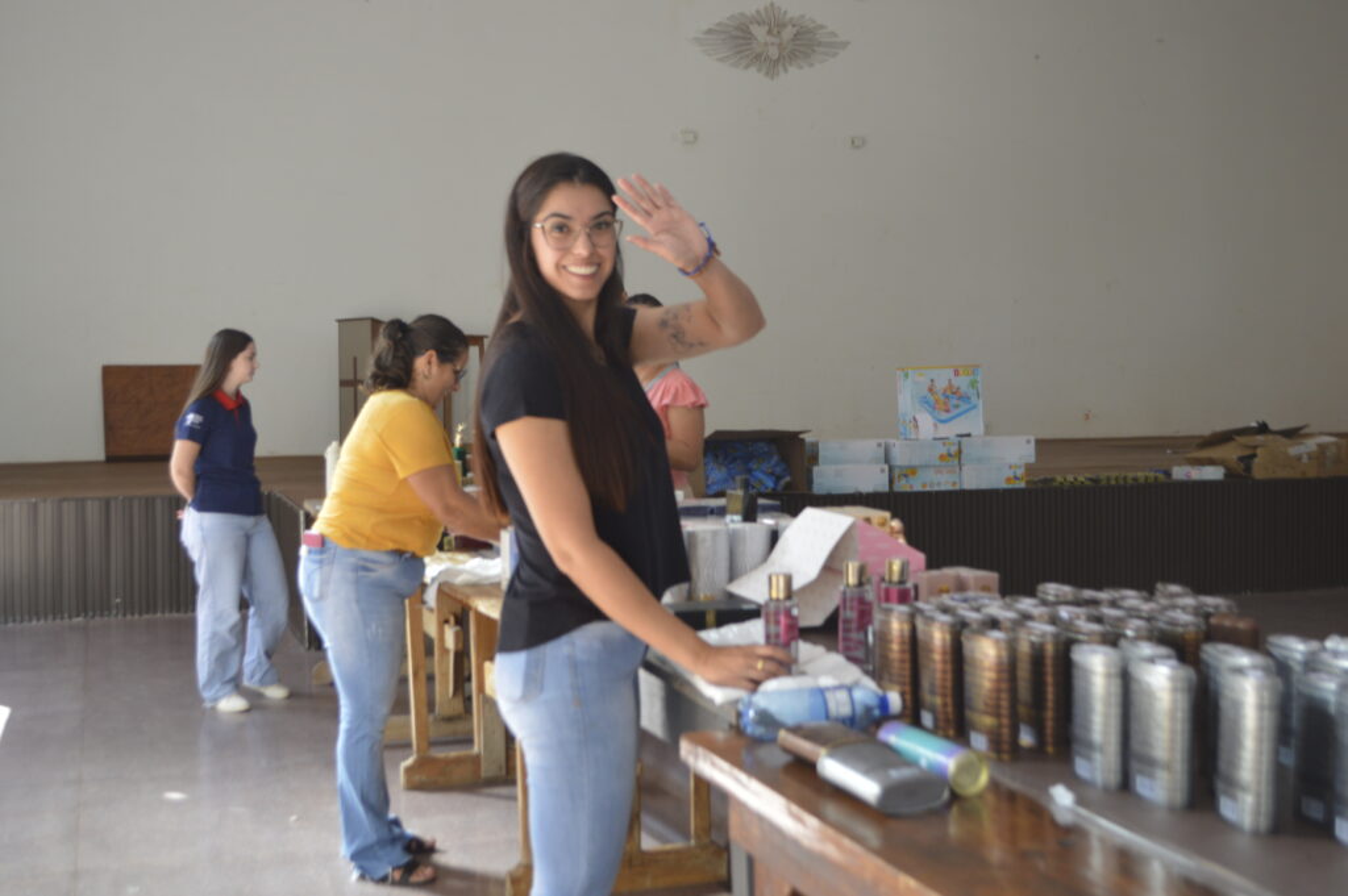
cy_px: 448
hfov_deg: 45.0
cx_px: 674
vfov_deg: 30.8
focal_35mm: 44
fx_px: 1627
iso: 400
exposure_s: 1/100
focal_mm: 29
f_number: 4.8
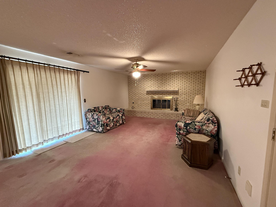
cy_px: 104
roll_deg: +0.2
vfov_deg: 81.7
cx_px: 141
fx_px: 120
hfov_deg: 98.2
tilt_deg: -5.7
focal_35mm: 15
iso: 800
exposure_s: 1/60
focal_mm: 2.22
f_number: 2.2
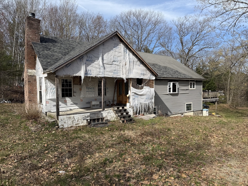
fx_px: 172
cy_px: 93
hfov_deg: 71.6
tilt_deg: -2.2
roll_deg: +0.8
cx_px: 124
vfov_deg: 56.8
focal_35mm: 24
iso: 80
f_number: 1.78
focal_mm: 6.76
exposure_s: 1/3584
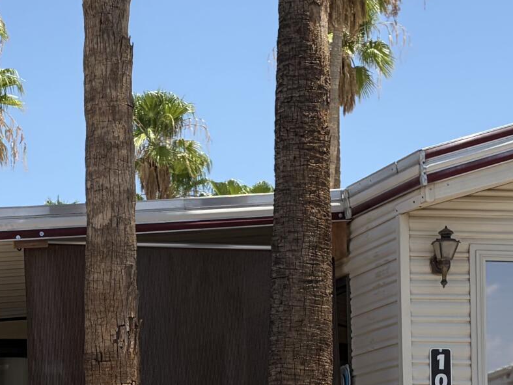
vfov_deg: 14.6
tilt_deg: +6.0
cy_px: 425
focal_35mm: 99
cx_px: 197
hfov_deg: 19.8
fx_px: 1467
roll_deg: +1.3
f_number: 1.6
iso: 50
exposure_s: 1/2865
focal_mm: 5.96
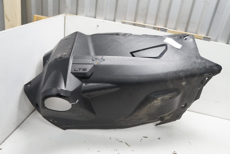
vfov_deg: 45.7
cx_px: 115
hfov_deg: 64.5
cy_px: 77
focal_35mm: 28
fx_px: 182
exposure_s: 1/60
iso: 400
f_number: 3.5
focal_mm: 19
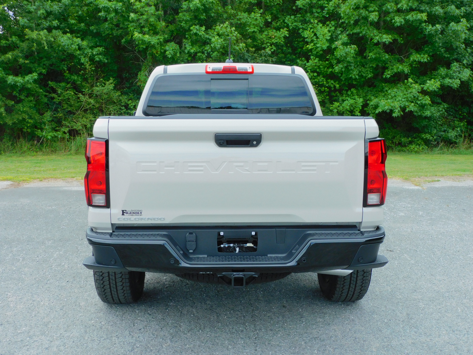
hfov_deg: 46.8
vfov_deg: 36.0
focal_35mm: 40
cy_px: 178
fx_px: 547
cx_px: 236
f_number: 3.8
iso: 125
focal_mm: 7.2
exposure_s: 1/320
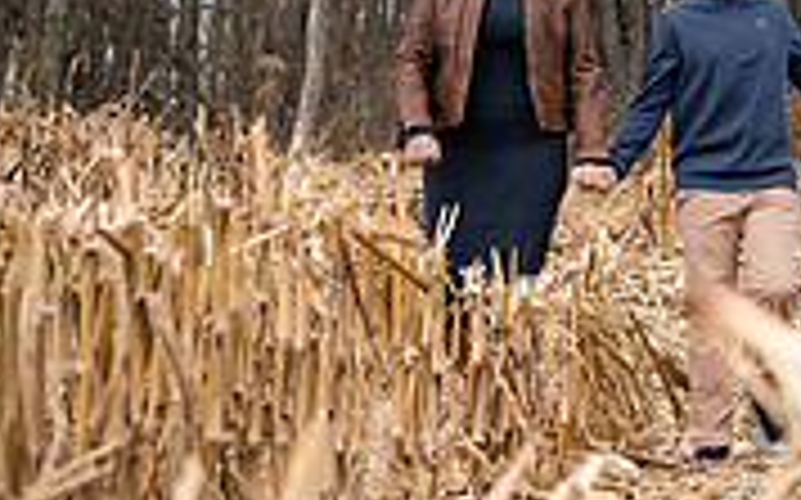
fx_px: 6152
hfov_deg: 7.4
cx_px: 945
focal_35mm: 282
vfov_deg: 4.6
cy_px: 92
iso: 320
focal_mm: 85
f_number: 4.5
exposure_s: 1/500
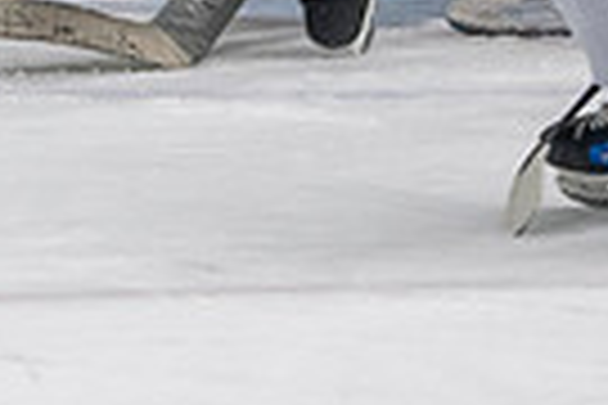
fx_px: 11332
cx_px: -239
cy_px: -437
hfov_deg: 3.1
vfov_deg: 2.0
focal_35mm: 671
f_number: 3.2
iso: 2000
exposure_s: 1/640
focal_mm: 116
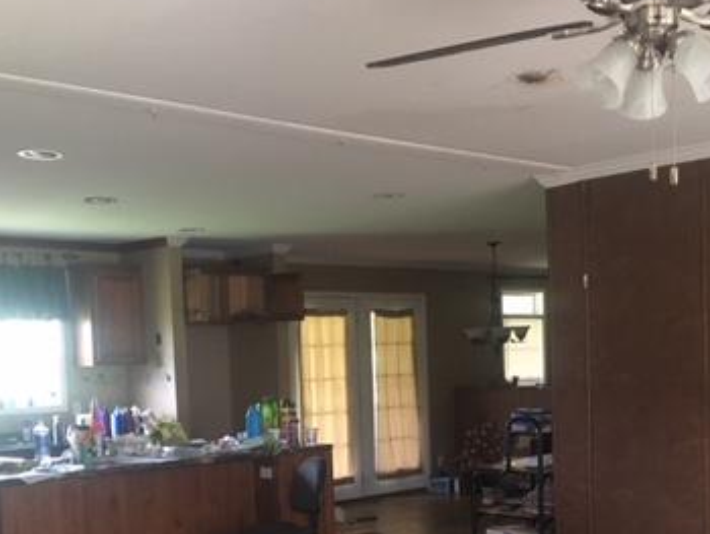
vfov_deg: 27.1
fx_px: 1088
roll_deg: +1.7
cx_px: 438
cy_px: 422
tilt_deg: -3.0
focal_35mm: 53
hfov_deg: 36.0
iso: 100
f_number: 2.2
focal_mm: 4.15
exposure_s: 1/30
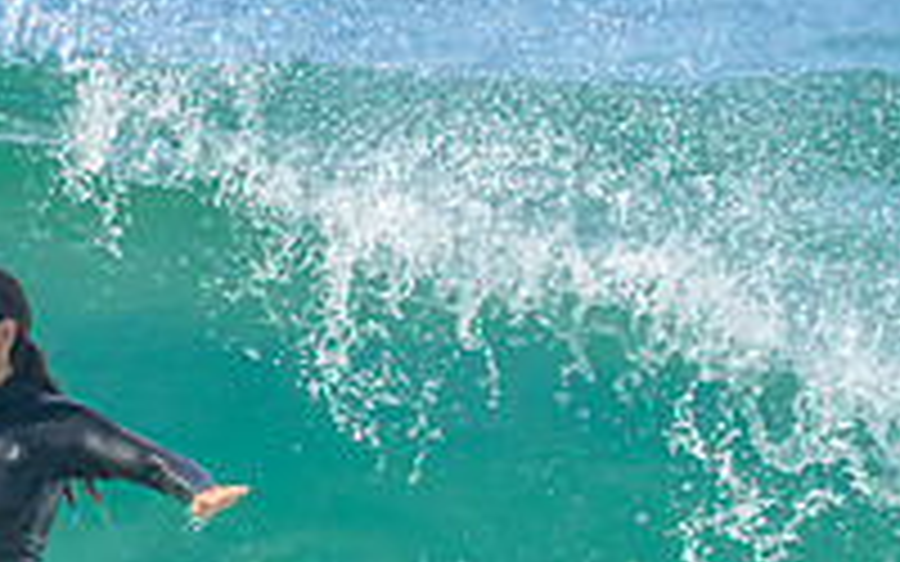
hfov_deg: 1.1
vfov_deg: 0.7
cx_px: -331
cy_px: 541
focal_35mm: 1987
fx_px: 48737
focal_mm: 560
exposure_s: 1/2000
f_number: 11
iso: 1100
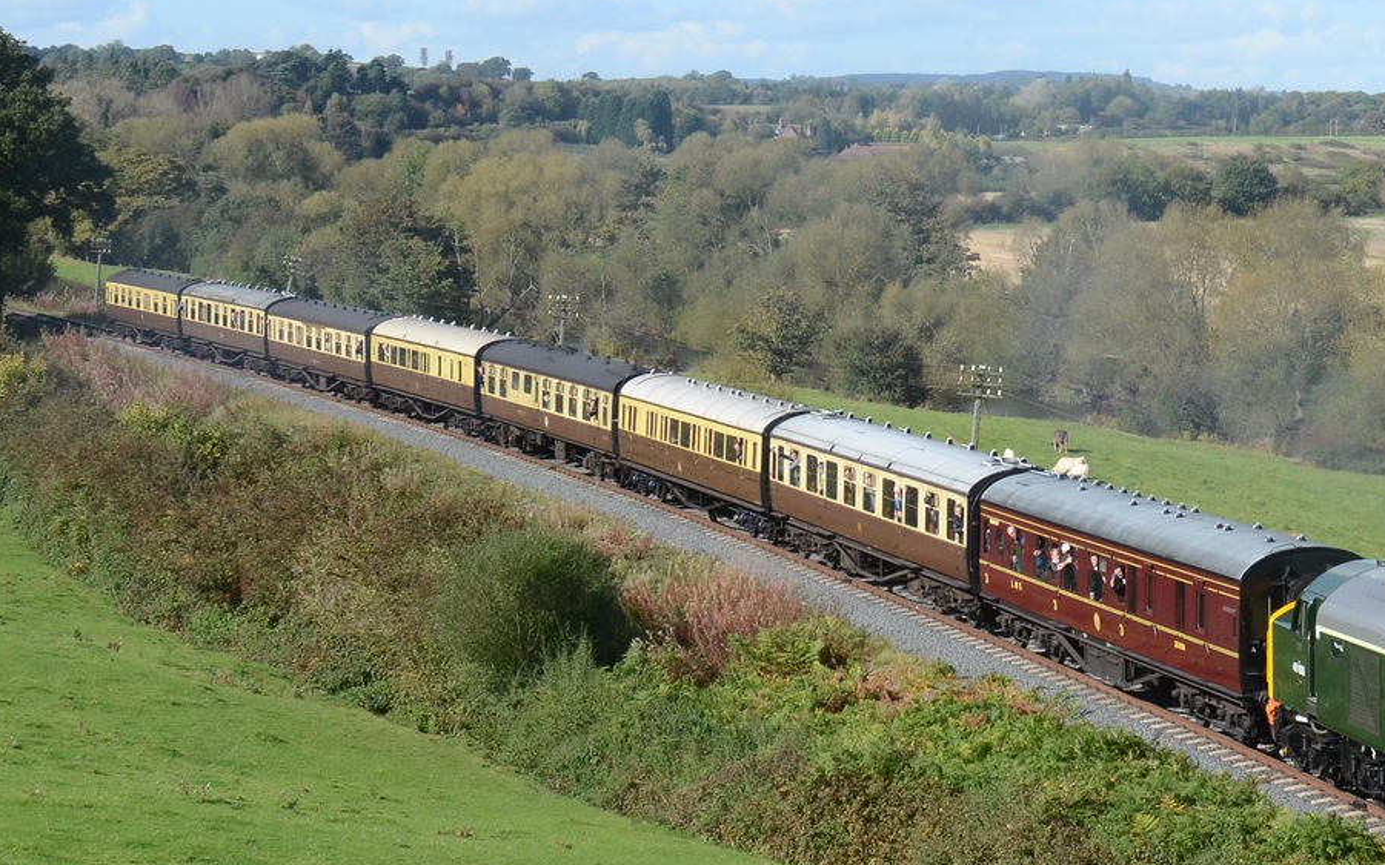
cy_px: 247
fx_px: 3925
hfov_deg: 19.8
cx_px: 1104
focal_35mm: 104
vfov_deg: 12.6
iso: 400
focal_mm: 32
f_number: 8
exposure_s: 1/640
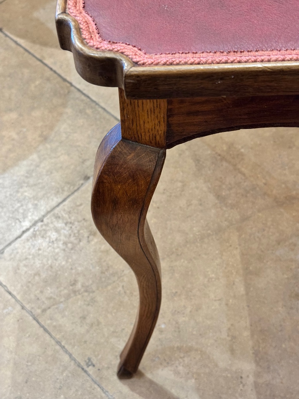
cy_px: 200
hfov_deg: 30.3
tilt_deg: -57.3
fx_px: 553
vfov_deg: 39.7
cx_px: 150
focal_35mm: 48
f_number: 1.78
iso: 320
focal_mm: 6.76
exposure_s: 1/33
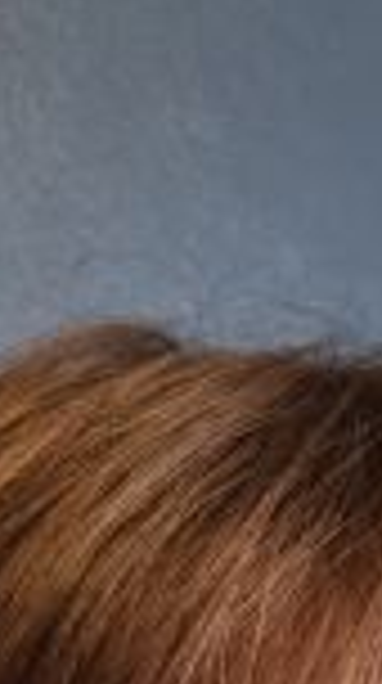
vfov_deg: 16.8
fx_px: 2026
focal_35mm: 112
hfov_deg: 10.8
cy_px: 1112
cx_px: 279
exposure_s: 1/50
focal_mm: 5.4
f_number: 1.8
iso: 640
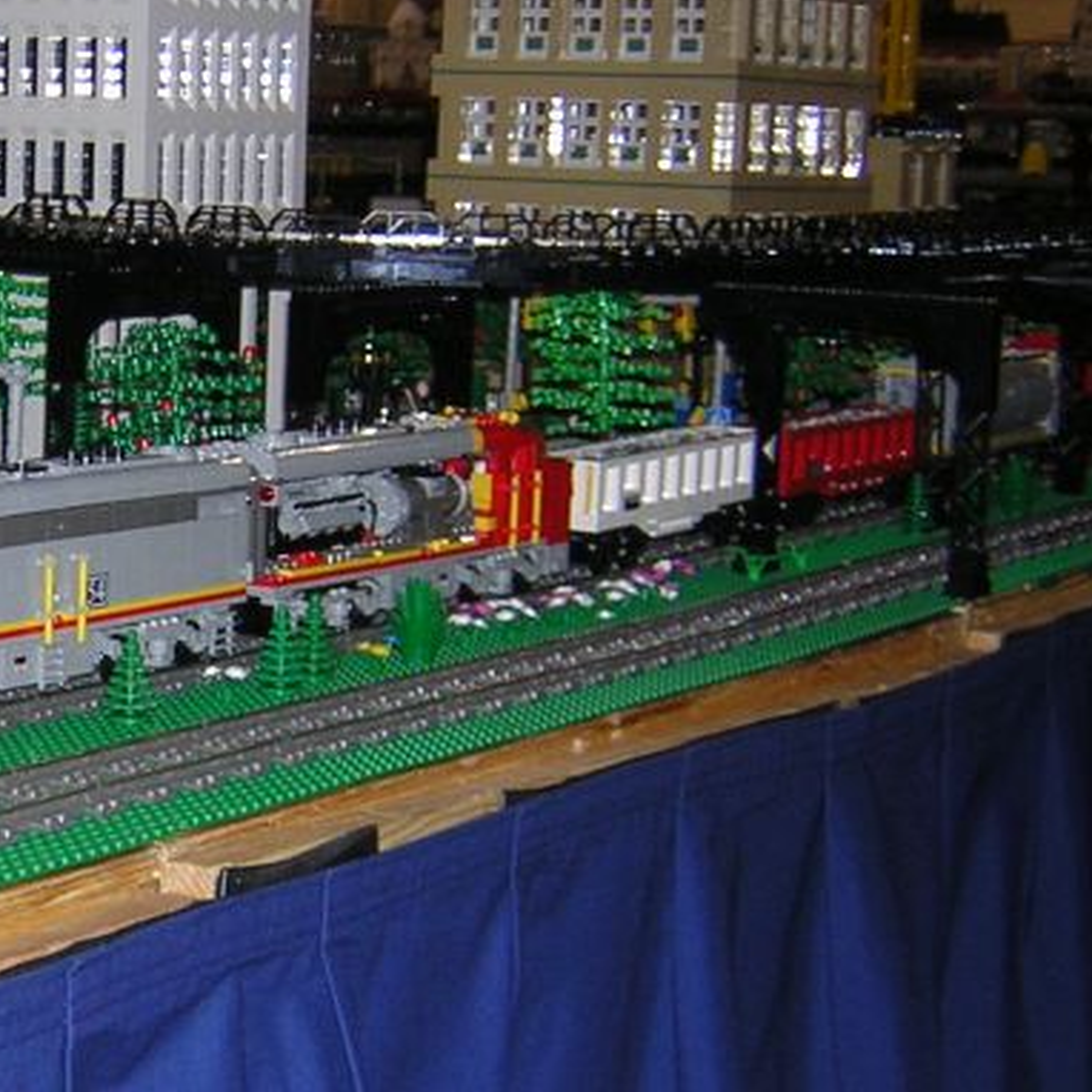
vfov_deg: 19.9
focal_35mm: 87
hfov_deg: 19.5
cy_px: 535
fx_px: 3105
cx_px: 63
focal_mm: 6.1
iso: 147
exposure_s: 1/60.1
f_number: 2.9
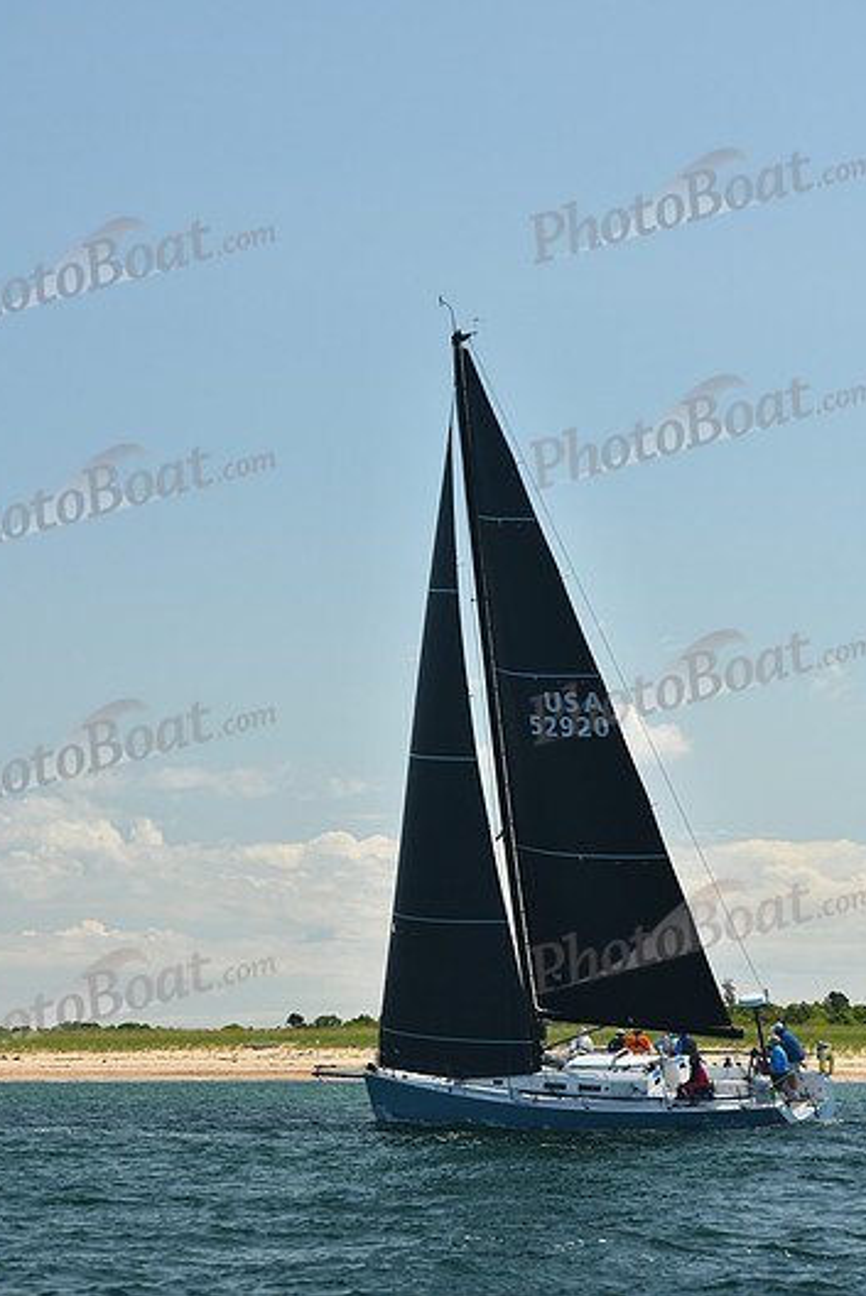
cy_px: 589
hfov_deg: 13.6
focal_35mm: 101
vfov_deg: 20.2
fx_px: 3637
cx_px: 404
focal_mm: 92
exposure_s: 1/640
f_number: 7.1
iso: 320
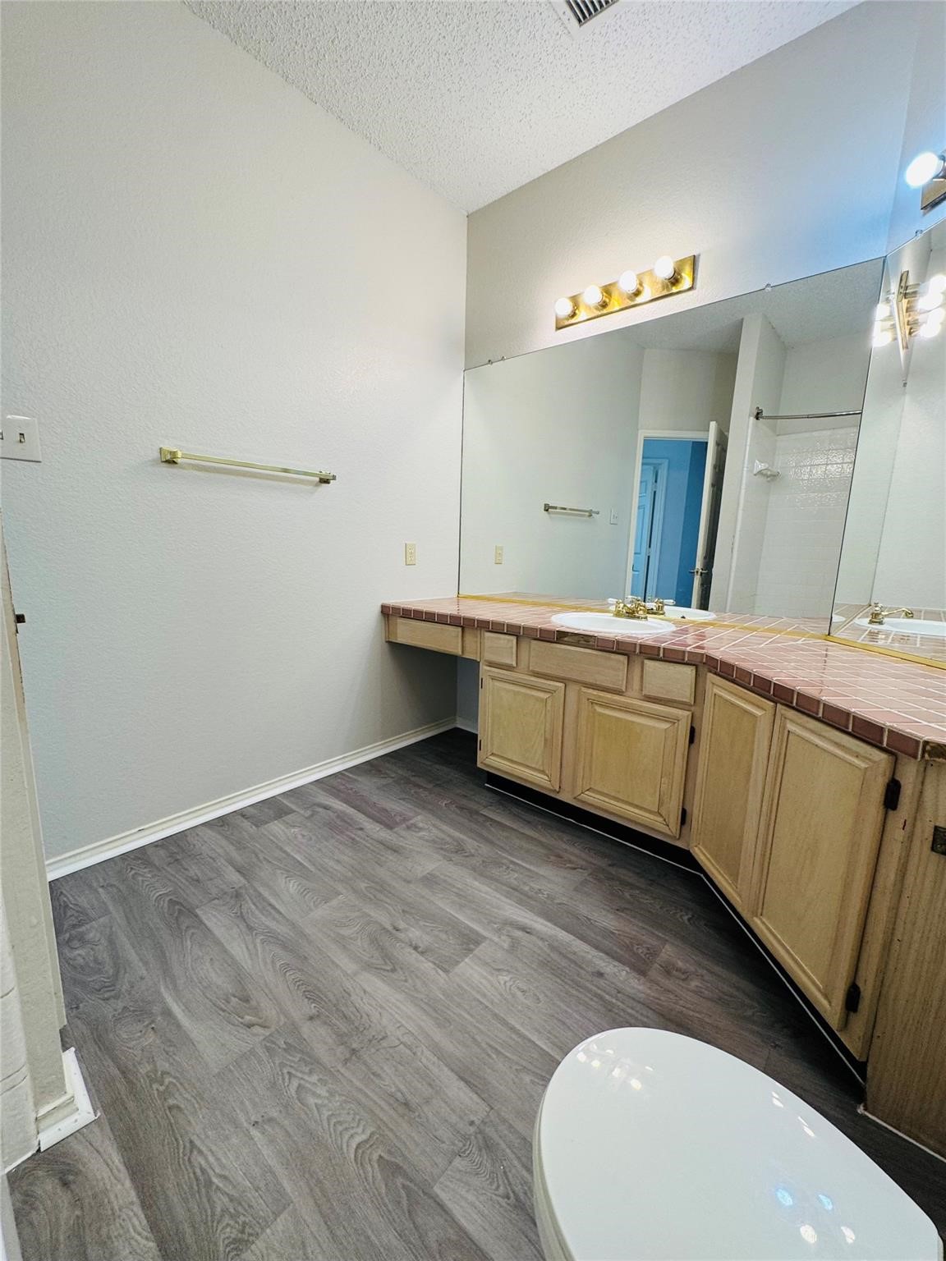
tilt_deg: -9.5
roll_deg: -0.2
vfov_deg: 102.1
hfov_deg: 85.7
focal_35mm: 14
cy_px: 630
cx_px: 473
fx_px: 510
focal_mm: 2.22
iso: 100
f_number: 2.2
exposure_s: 1/120
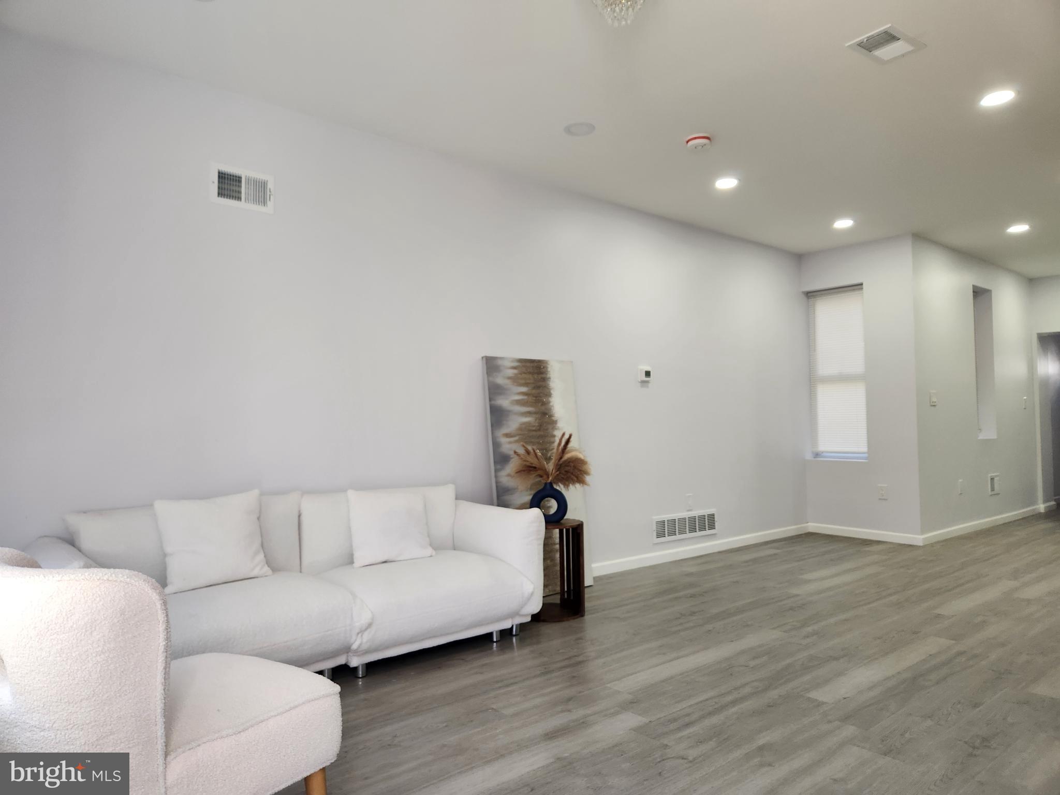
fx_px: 704
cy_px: 398
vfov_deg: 58.9
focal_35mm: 23
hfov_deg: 73.9
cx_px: 530
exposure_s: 1/180
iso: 160
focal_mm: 5.4
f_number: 1.8
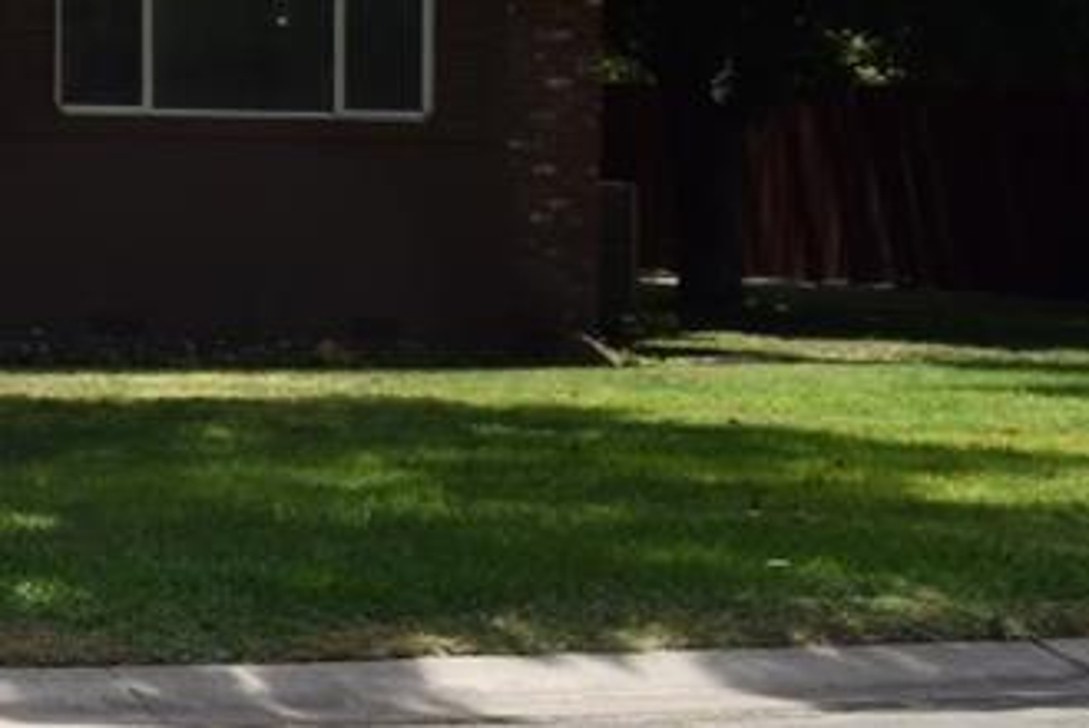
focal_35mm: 123
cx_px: -1384
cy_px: -38
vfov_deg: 11.0
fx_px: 3724
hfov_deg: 13.2
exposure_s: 1/200
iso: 100
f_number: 8
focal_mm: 18
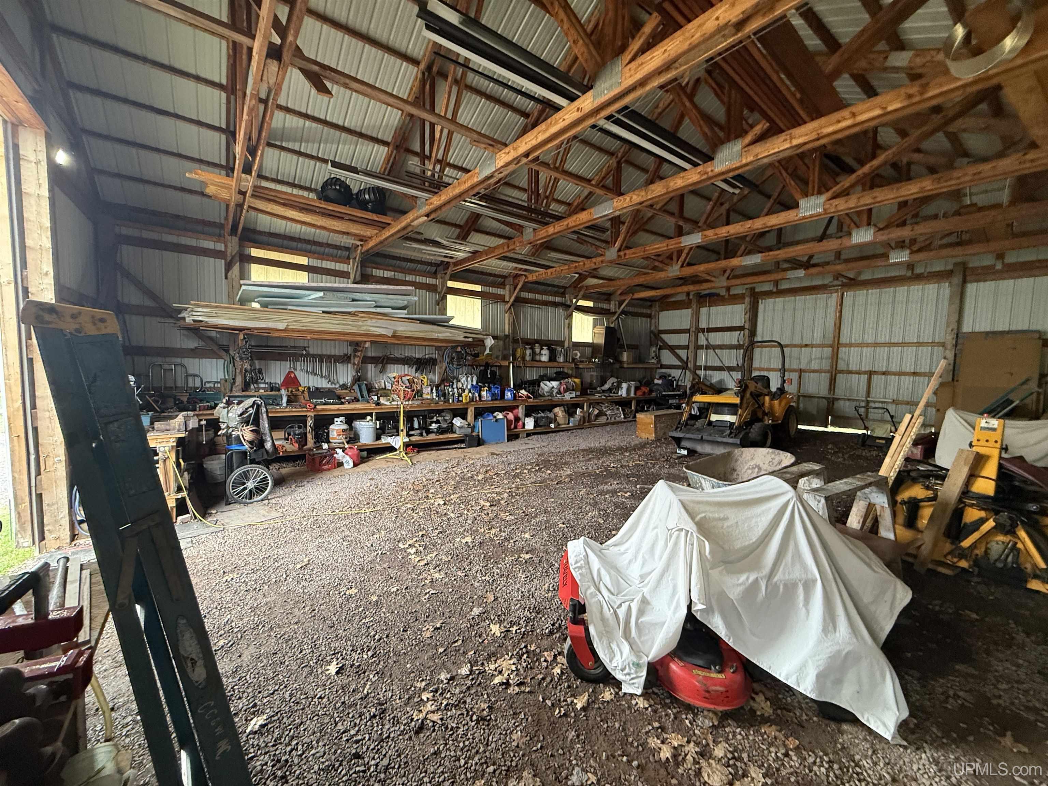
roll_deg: -2.4
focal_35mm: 14
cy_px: 393
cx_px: 524
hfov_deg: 102.1
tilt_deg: -0.7
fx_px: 424
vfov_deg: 85.7
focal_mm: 2.22
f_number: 2.2
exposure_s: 1/76
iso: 320
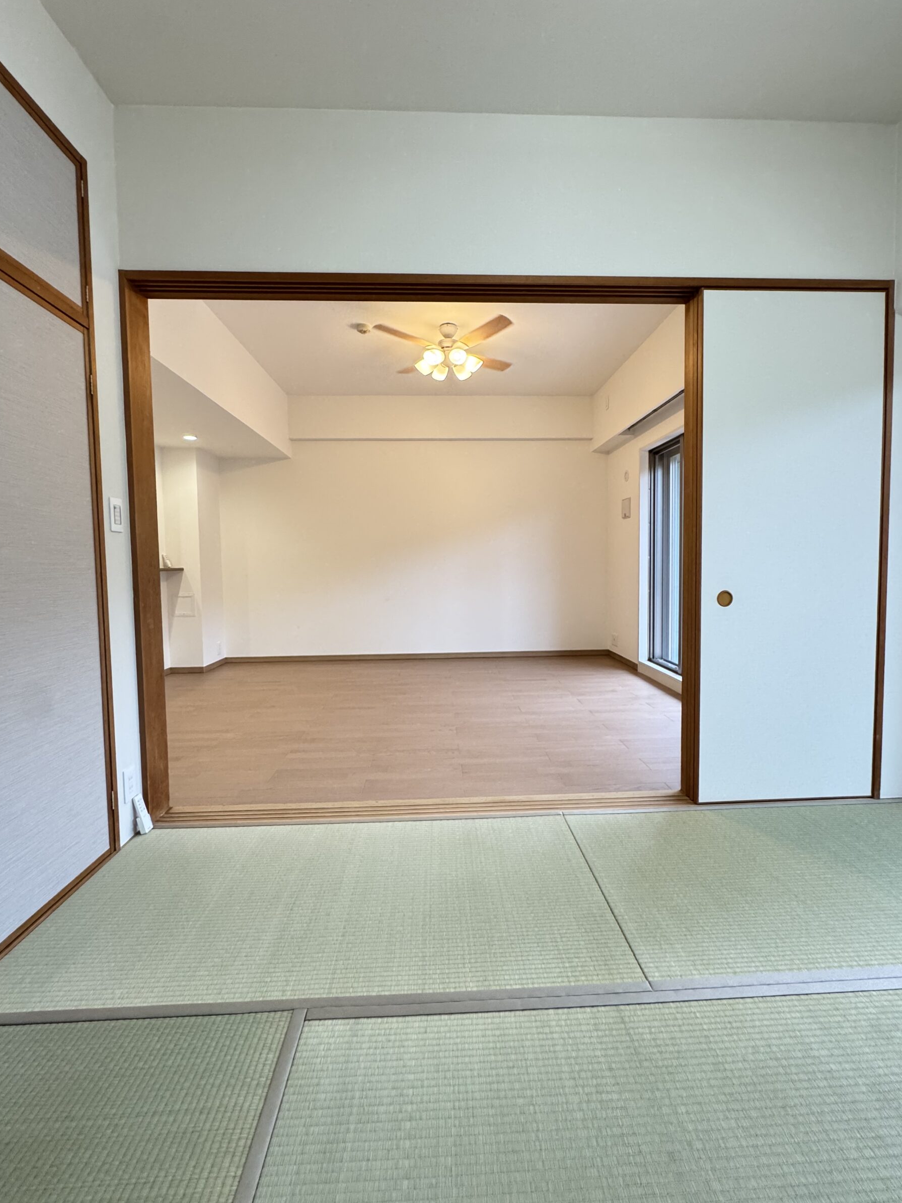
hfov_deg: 81.7
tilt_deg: -2.1
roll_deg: +1.1
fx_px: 521
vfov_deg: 98.2
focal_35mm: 15
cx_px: 460
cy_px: 591
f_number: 2.2
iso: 250
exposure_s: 1/81
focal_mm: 2.22
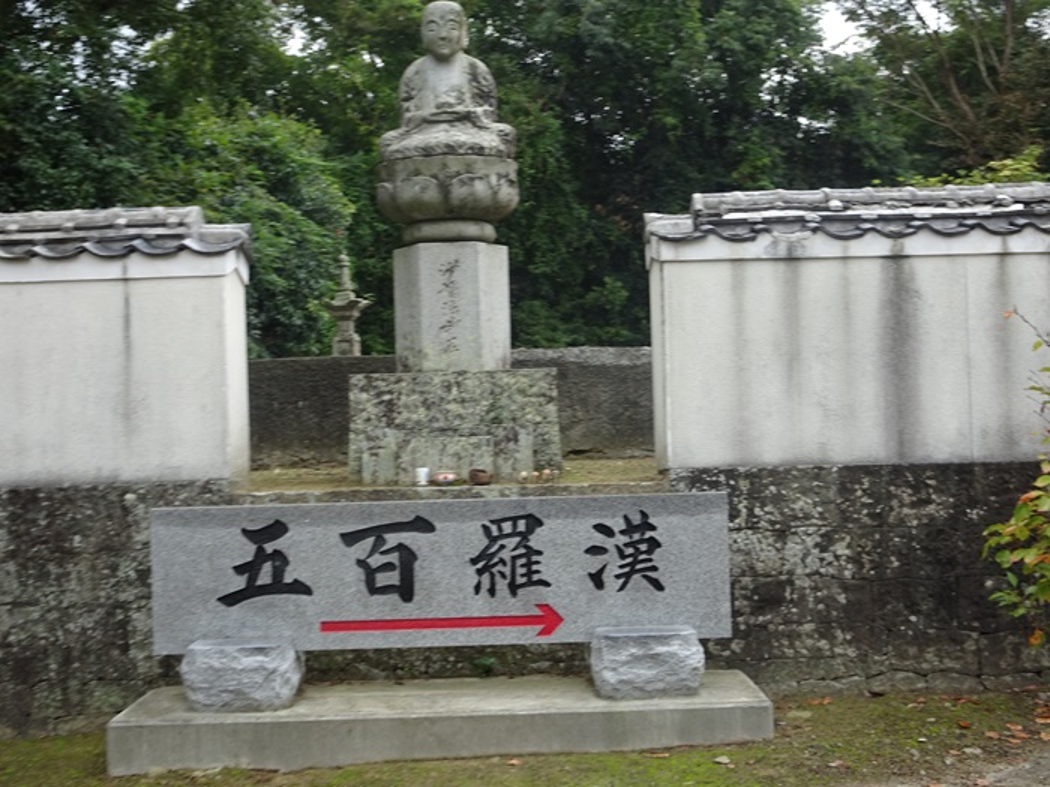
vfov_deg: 29.1
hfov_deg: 38.2
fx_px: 1517
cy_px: 394
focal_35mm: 50
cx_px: 525
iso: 80
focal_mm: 8.51
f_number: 4.5
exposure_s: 1/50
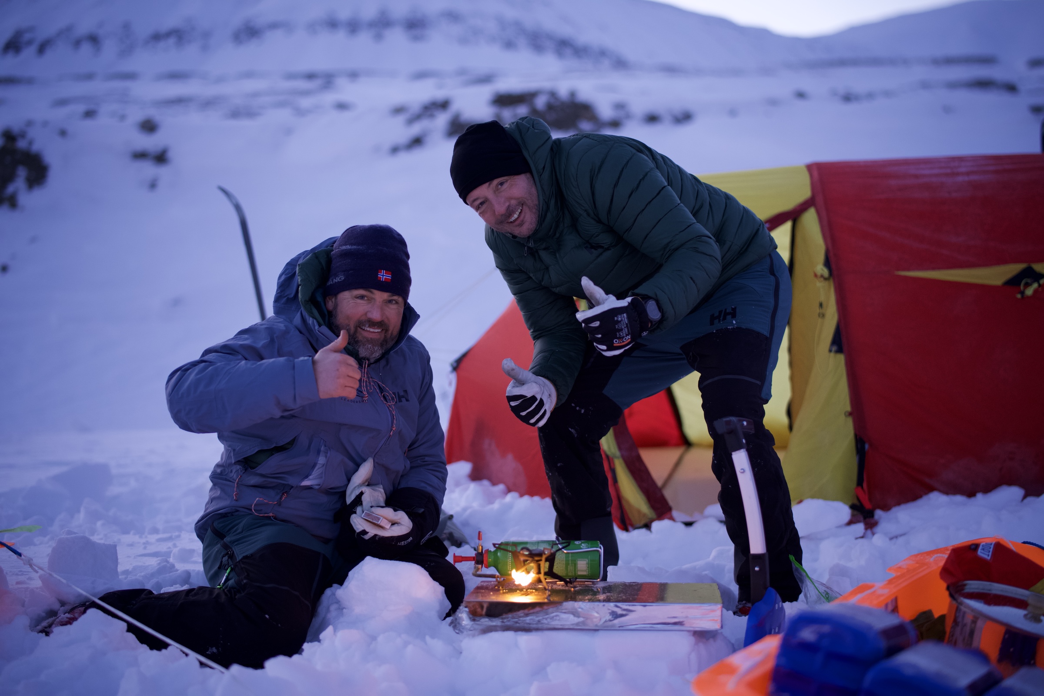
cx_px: 522
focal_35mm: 50
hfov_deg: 39.6
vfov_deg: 27.0
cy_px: 348
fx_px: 1450
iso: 1000
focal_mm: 50
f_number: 1.6
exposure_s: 1/160
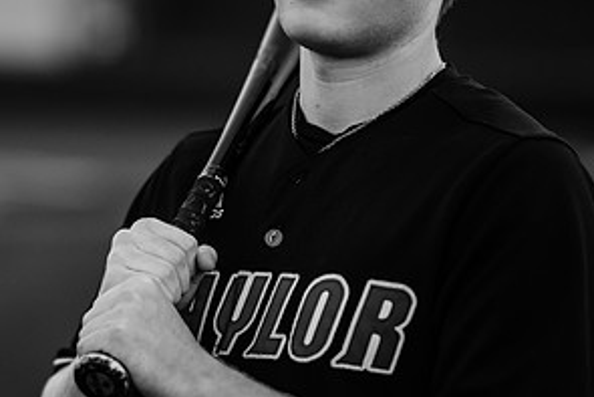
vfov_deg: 7.8
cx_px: 92
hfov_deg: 11.6
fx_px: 2905
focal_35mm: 176
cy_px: 53
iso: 800
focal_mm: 85
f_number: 1.4
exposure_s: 1/2500
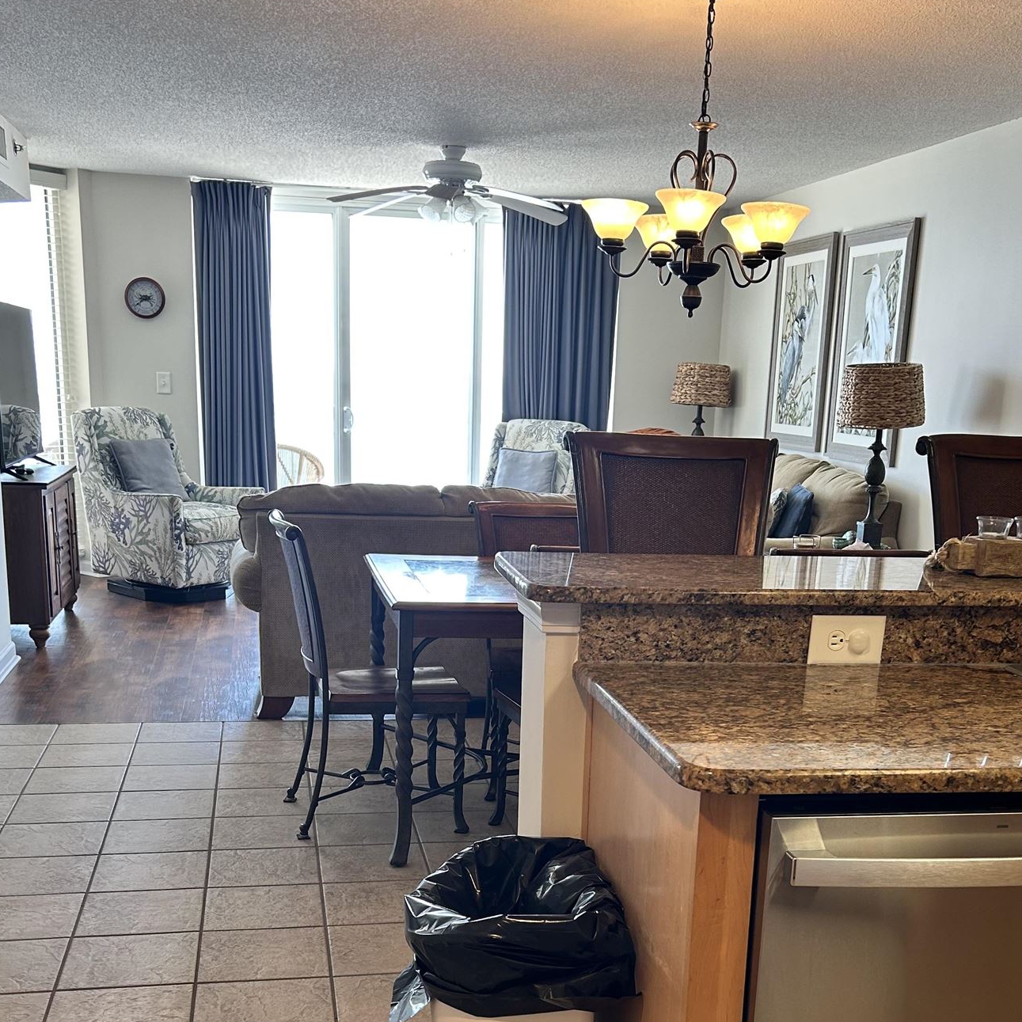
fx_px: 1370
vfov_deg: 39.9
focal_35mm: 41
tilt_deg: -15.6
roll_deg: -2.2
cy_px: 754
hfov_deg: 40.9
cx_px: 540
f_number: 1.5
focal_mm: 5.7
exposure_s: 1/120
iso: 64
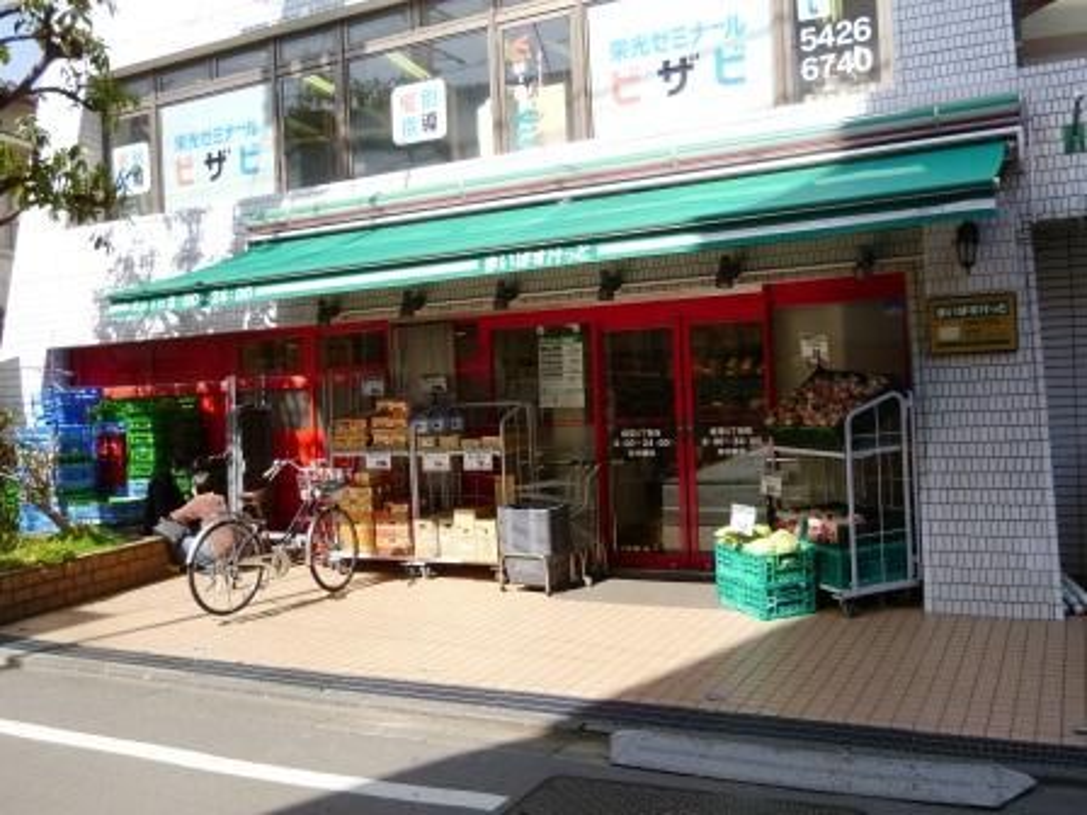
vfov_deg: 45.4
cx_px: 544
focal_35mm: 31
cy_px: 408
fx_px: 973
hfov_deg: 58.4
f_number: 2.8
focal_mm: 5.6
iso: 100
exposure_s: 1/500
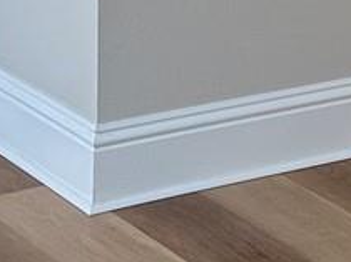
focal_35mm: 183
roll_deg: -1.5
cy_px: -254
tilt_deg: -6.8
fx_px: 1853
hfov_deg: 10.8
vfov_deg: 7.8
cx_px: 237
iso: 80
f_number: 1.78
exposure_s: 1/212
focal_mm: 6.86
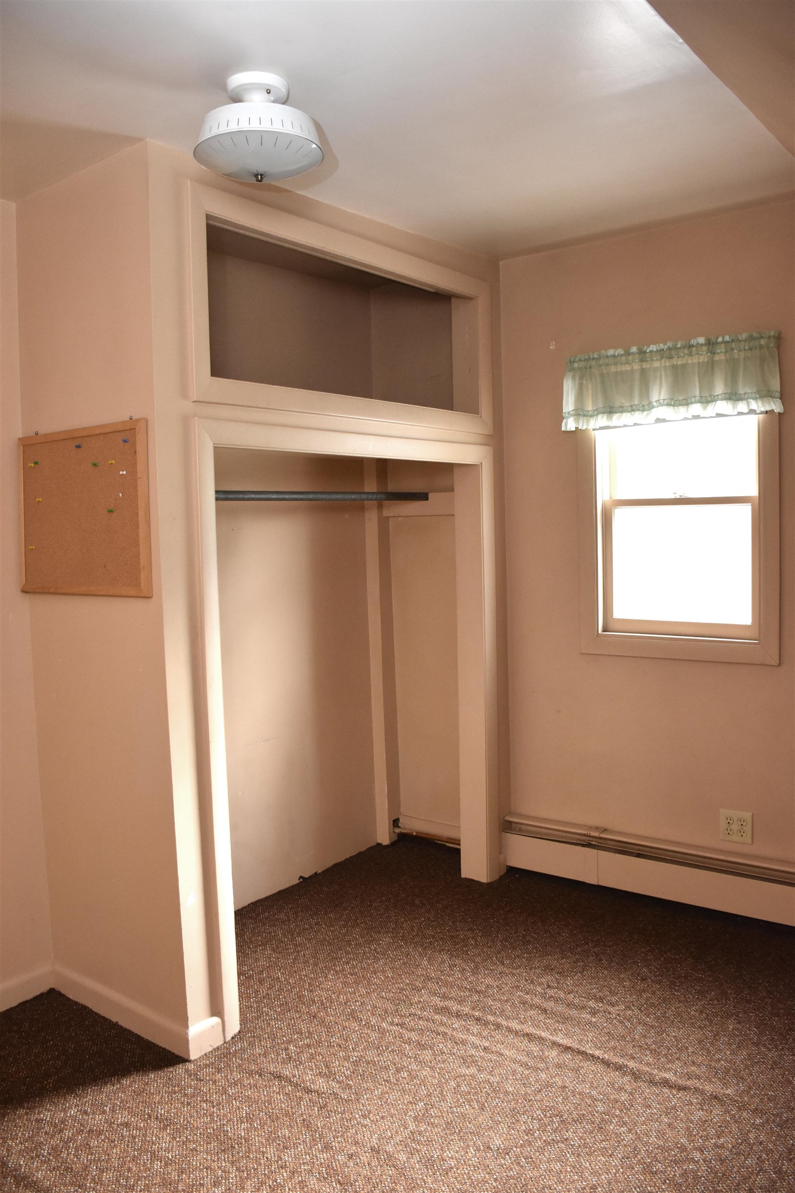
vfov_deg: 67.4
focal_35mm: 27
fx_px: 894
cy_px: 596
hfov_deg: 47.9
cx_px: 398
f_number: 4
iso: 1800
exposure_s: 1/60
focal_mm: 18
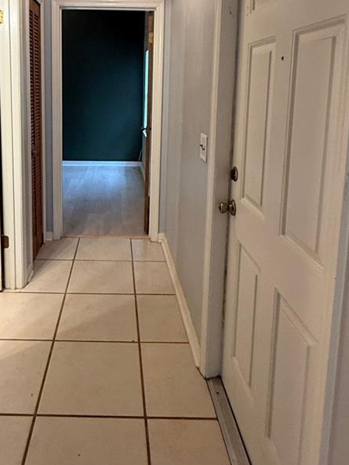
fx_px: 376
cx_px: 116
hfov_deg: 48.9
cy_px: 133
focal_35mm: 28
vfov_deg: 60.9
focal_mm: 2.22
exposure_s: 1/60
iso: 500
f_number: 2.2
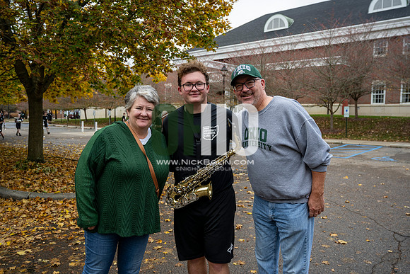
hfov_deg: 62.8
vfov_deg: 44.3
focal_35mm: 30
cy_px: 137
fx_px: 336
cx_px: 205
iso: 80
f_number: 4
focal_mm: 29.5
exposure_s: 1/200
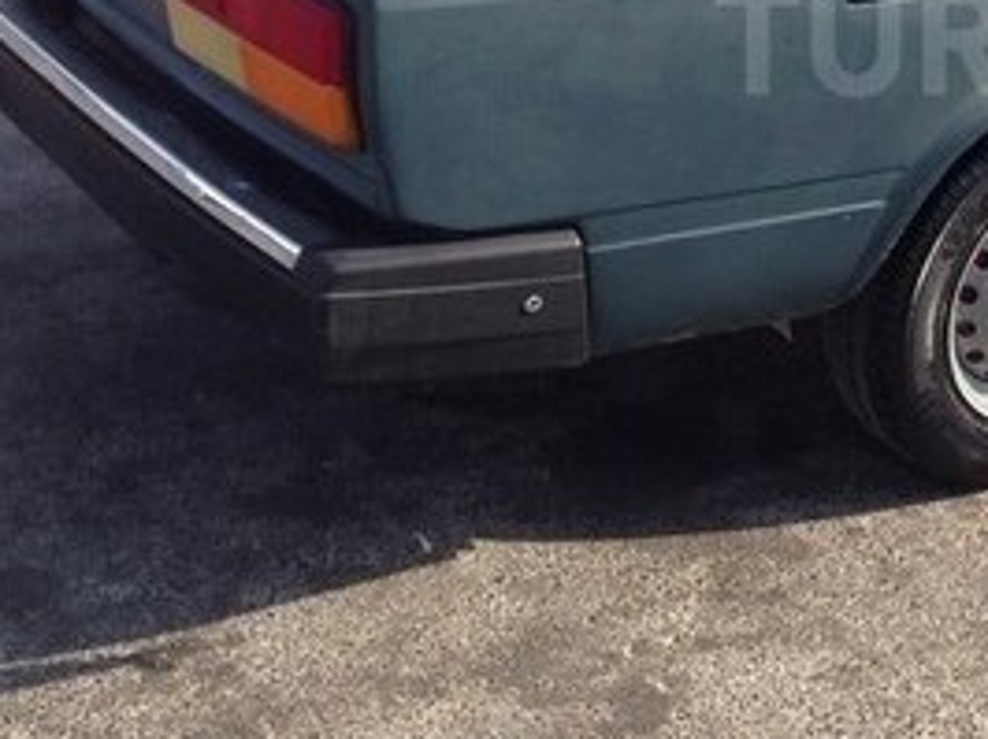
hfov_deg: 22.5
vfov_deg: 17.6
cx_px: 1096
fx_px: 2338
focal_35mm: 82
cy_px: 39
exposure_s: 1/661
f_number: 2.4
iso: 50
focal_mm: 4.12
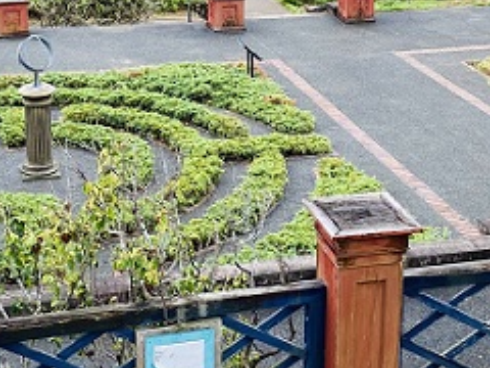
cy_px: 50
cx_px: 247
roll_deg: -1.5
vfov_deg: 18.6
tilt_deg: -16.6
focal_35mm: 78
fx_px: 1104
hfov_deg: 25.0
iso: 32
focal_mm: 4.25
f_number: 1.8
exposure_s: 1/666
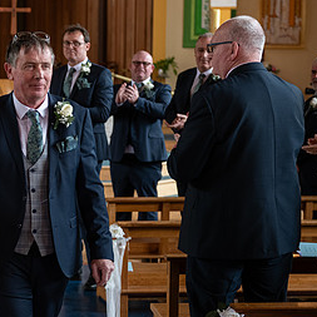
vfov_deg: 16.0
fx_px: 1129
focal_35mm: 109
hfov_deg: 15.5
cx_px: -36
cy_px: 160
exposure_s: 1/160
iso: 640
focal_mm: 56
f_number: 3.5
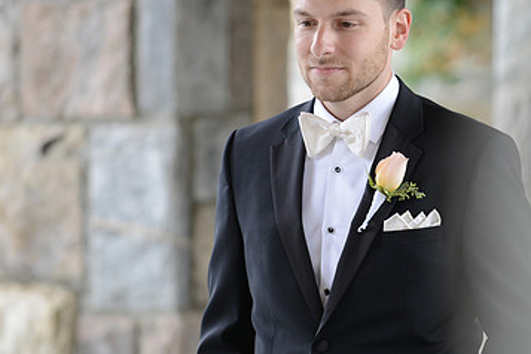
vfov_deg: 5.0
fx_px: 4071
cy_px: 172
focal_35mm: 276
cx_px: 402
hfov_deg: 7.5
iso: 320
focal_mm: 170
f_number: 4
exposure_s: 1/200
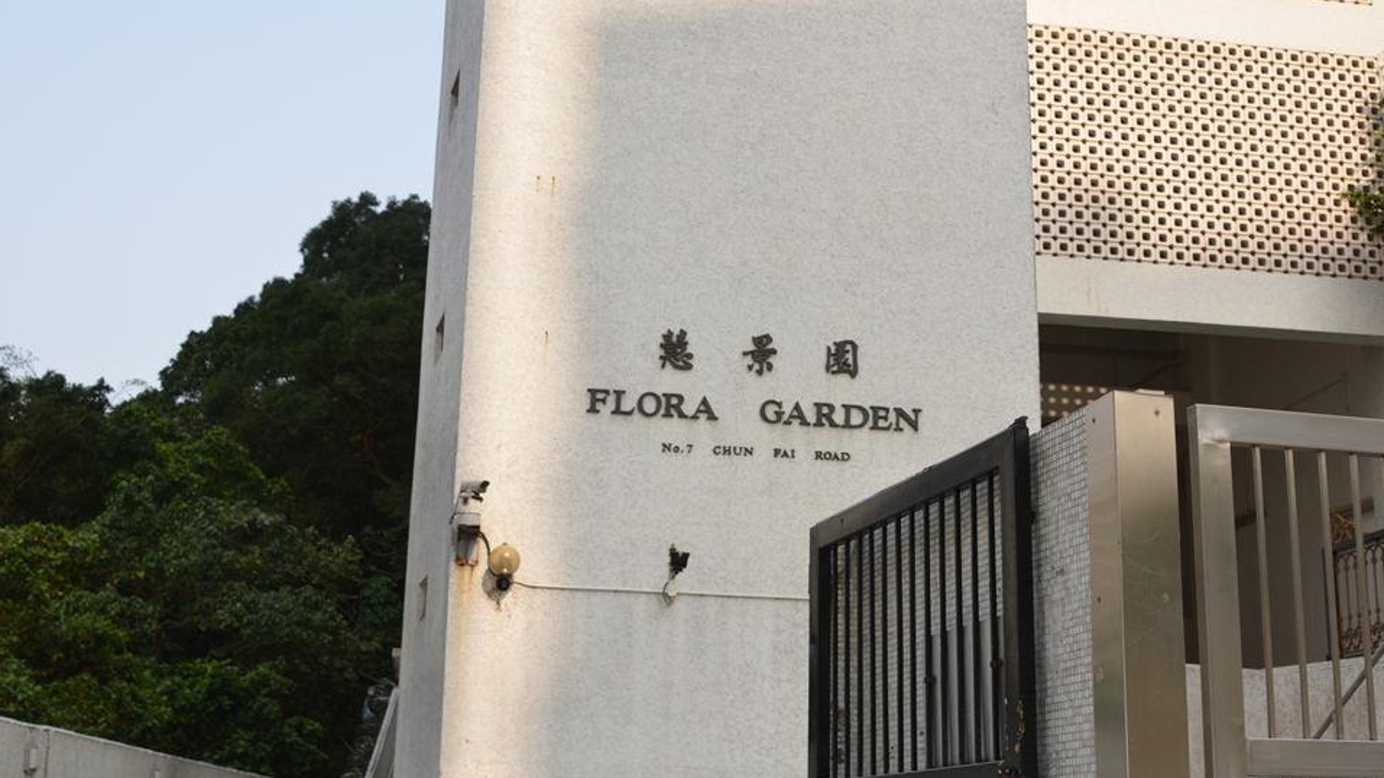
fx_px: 1725
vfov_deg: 25.4
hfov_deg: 43.7
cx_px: 701
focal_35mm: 47
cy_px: 362
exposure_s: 1/250
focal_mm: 28
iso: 100
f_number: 5.6
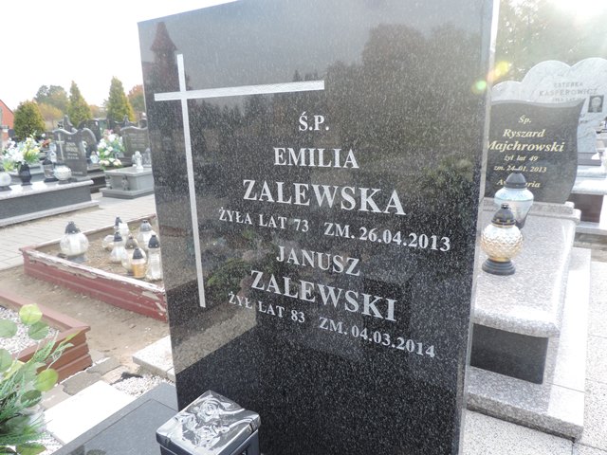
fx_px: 421
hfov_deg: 71.6
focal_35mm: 24
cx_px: 304
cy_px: 228
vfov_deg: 56.8
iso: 80
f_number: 3
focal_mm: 4.3
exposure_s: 1/100
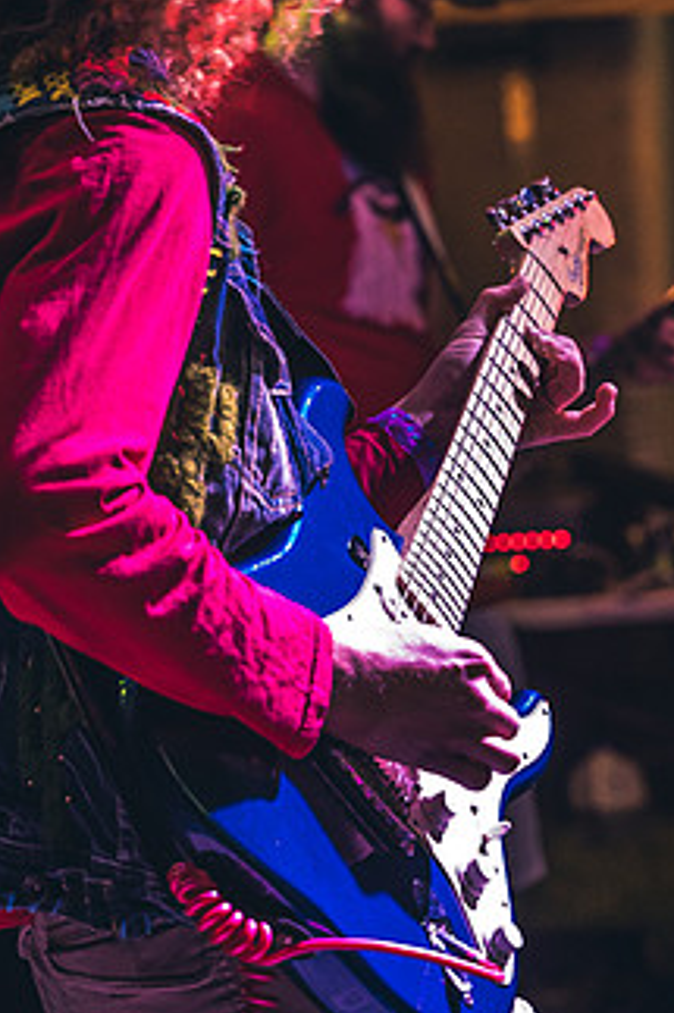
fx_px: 4385
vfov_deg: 13.2
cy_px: 439
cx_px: 436
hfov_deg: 8.8
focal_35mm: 156
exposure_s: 1/160
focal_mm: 75
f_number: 4
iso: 6400
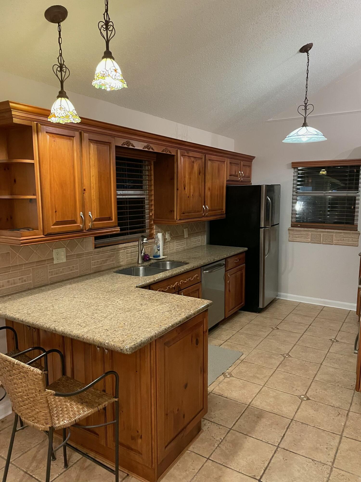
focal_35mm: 26
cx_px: 180
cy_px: 241
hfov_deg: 53.1
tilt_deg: -6.8
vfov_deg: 67.3
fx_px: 362
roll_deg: +0.3
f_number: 1.6
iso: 500
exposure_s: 1/40
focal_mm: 4.2
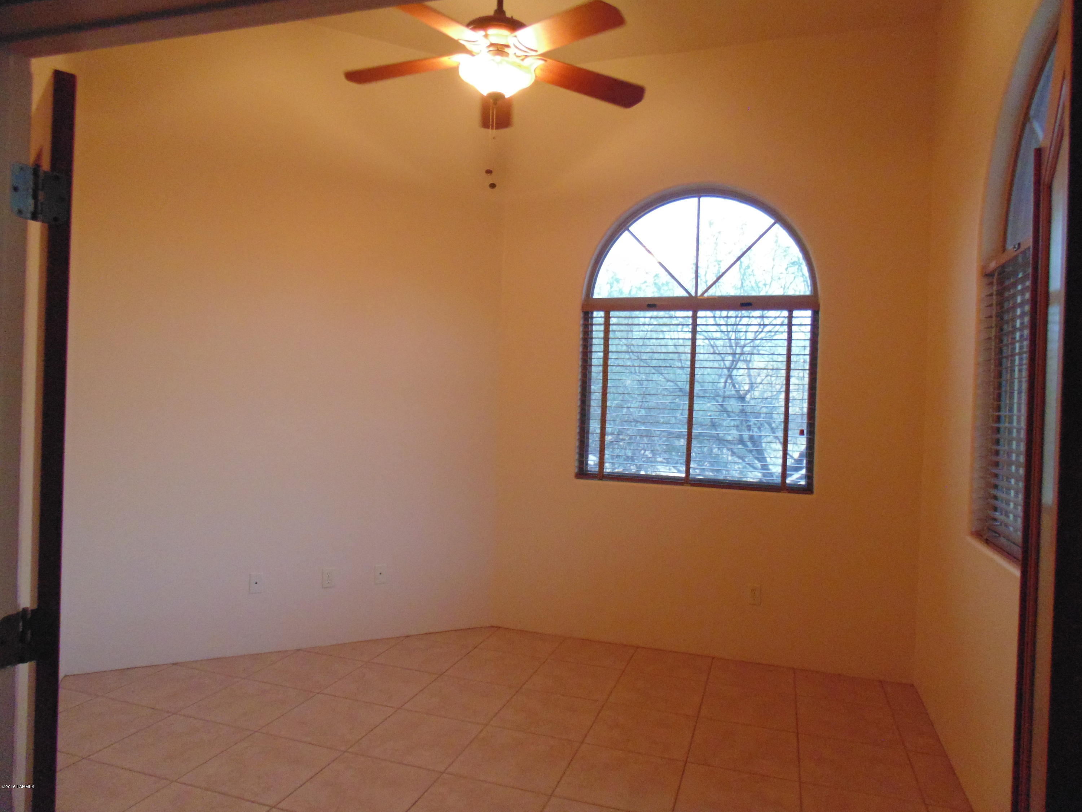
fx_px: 688
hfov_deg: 76.4
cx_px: 541
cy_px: 406
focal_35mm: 22
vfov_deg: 61.1
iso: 400
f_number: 3.1
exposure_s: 1/13
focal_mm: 4
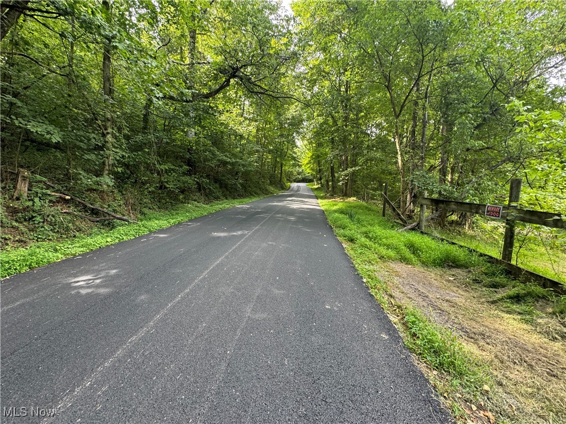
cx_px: 283
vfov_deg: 85.7
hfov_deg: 102.1
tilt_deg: -0.9
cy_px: 212
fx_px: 229
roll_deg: -1.8
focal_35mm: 14
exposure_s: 1/99
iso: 100
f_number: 2.2
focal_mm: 2.22
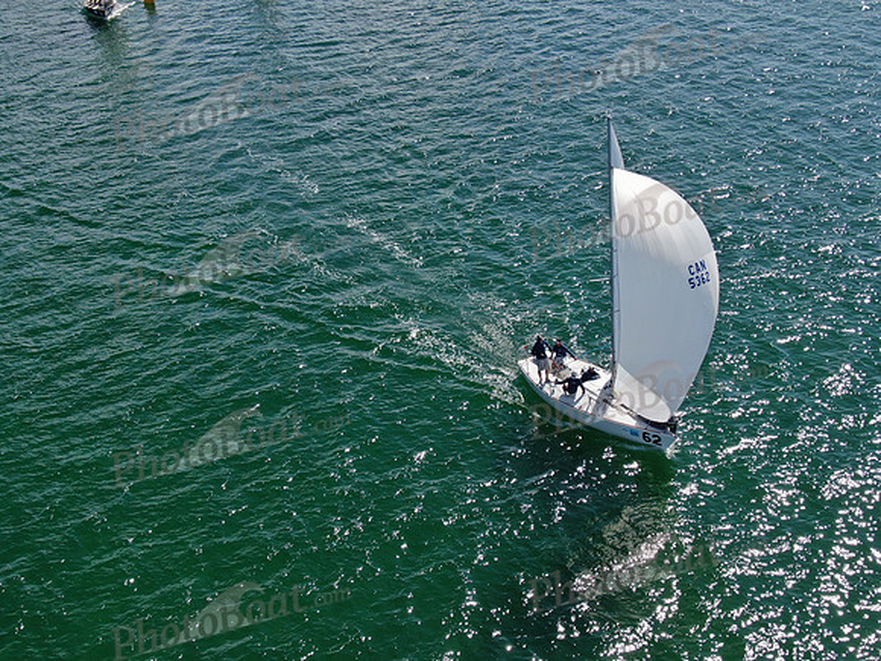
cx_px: 440
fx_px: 1222
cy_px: 330
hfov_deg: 39.7
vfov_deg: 30.3
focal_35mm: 48
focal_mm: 8.6
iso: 100
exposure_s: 1/1000
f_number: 3.8
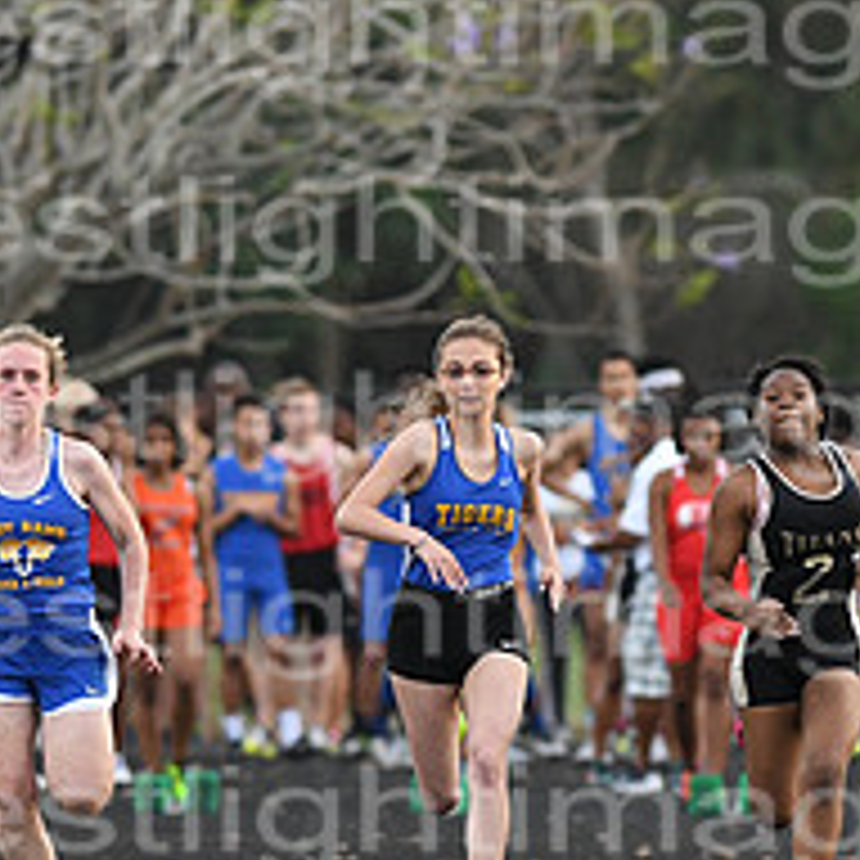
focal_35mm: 1163
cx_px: 441
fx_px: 32689
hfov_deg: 1.5
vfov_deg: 1.5
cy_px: 723
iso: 1600
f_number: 4
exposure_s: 1/1600
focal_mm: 300
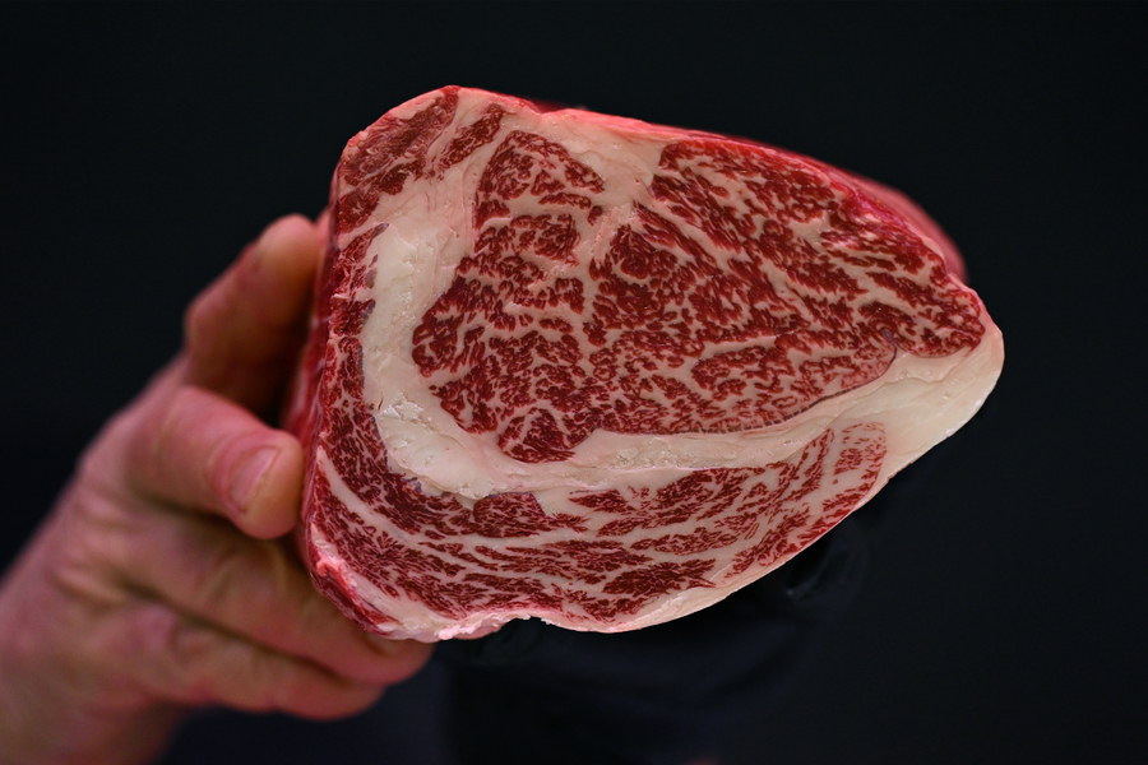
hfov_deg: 12.1
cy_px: 382
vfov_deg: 8.1
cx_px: 574
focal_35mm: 170
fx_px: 5421
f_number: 4
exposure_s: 1/500
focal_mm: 170
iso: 3200
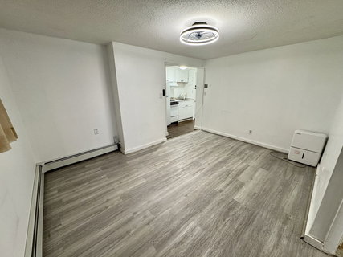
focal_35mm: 14
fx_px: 139
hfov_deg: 102.1
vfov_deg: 85.6
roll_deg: +0.6
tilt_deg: -15.9
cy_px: 128
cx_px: 172
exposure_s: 1/60
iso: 200
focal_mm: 2.22
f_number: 2.2
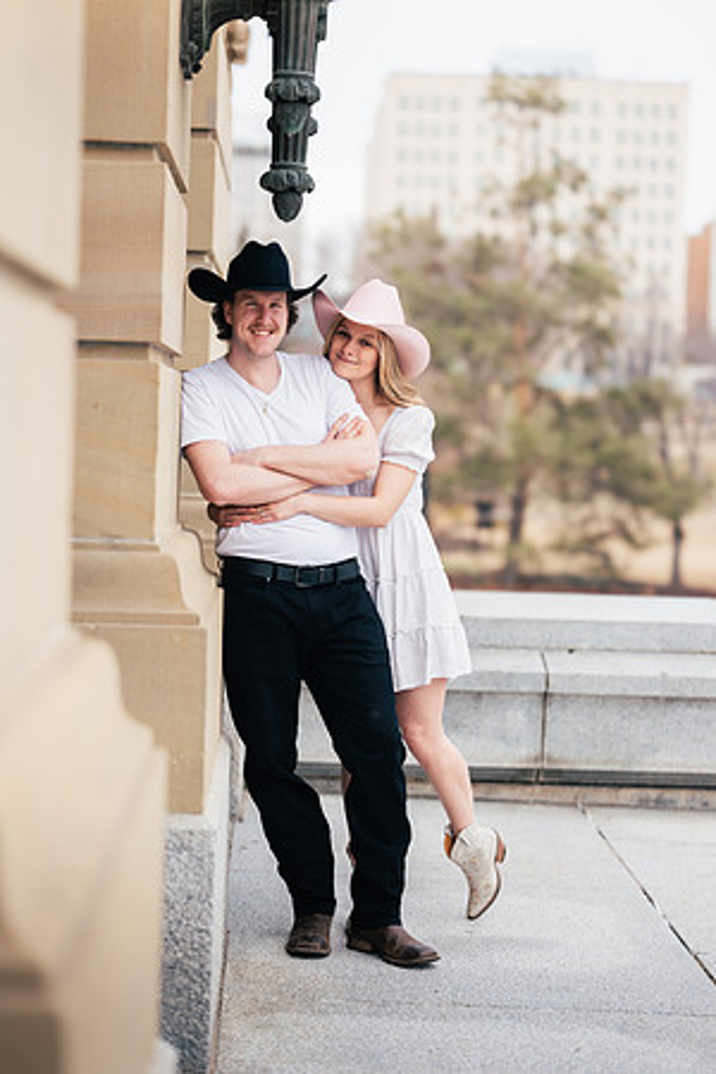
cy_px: 537
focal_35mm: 73
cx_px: 358
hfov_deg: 18.7
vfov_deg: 27.7
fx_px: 2178
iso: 100
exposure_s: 1/1600
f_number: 2
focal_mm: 73
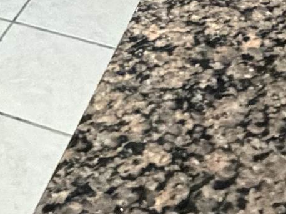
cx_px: 7
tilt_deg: -1.1
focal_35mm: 94
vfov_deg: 10.8
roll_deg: +1.4
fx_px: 776
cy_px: -425
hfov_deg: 20.3
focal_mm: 2.22
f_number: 2.2
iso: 1000
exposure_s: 1/60
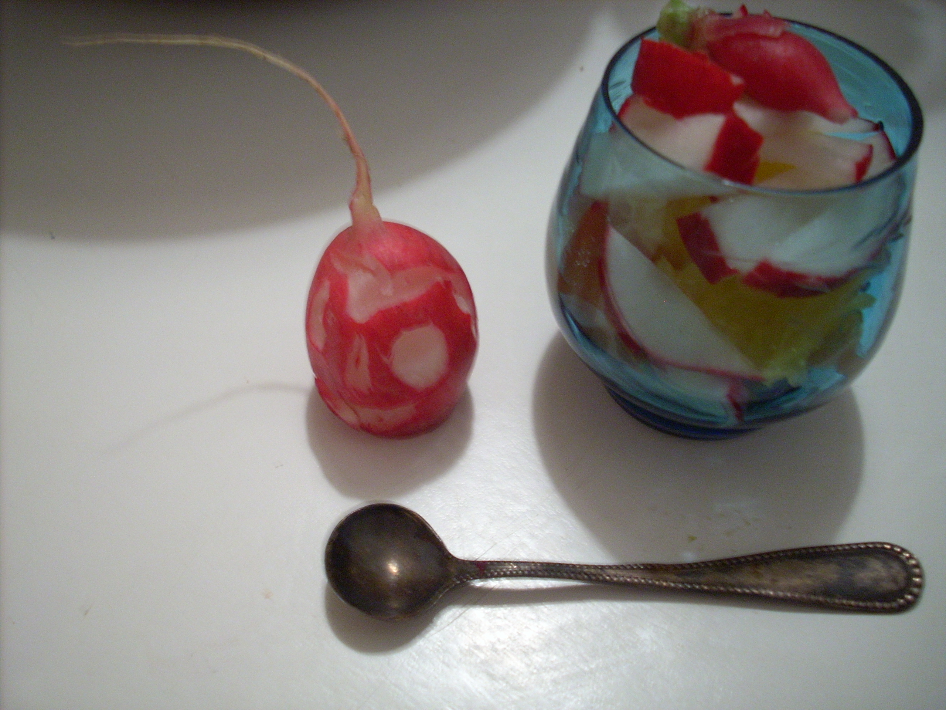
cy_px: 355
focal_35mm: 37
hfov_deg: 50.1
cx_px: 473
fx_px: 1011
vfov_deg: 38.7
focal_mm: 6.2
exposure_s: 1/8.7
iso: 200
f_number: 2.8
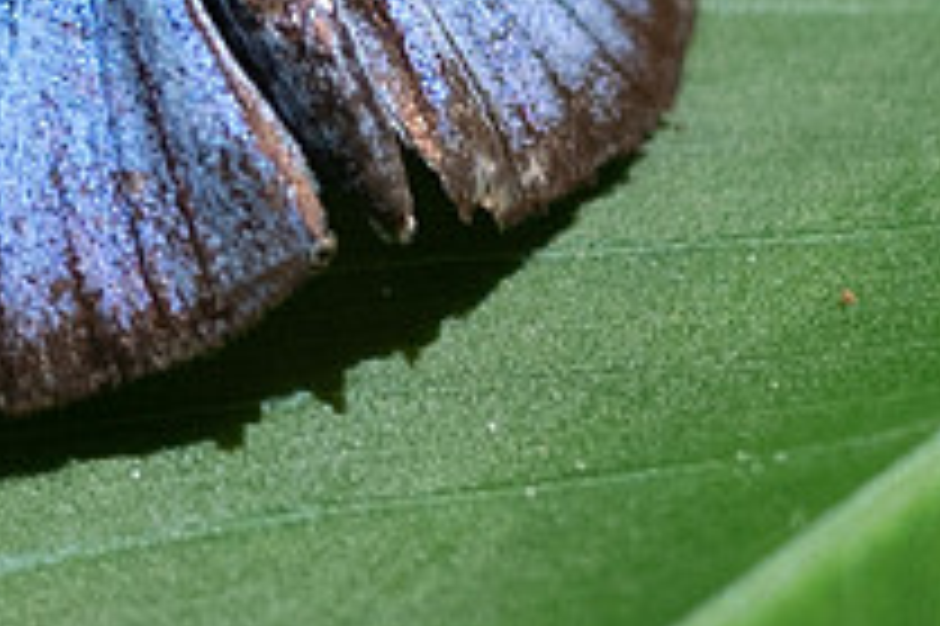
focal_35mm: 1786
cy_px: -494
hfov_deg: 1.2
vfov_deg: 0.8
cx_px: 278
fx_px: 46596
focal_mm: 150
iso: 500
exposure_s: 1/3200
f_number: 3.5
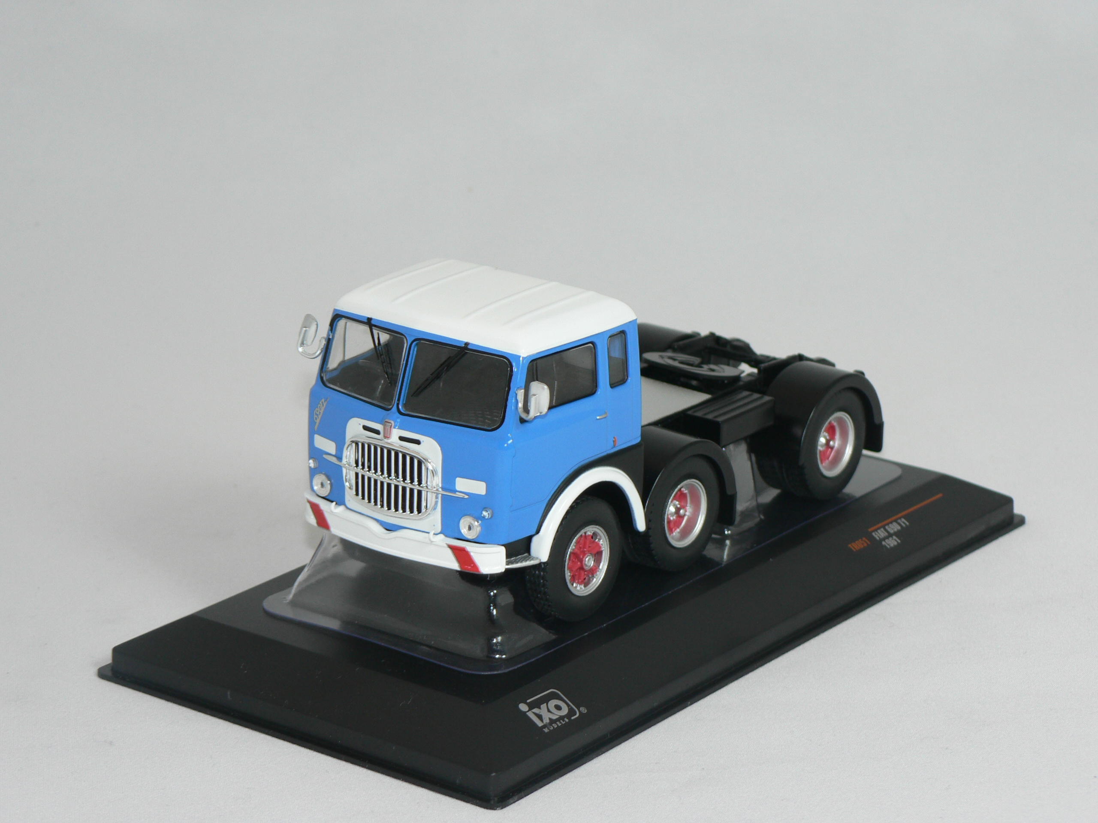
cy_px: 412
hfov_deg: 18.9
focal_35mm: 104
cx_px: 549
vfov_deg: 14.2
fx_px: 3299
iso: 80
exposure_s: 1/60
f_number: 3.2
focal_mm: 17.3
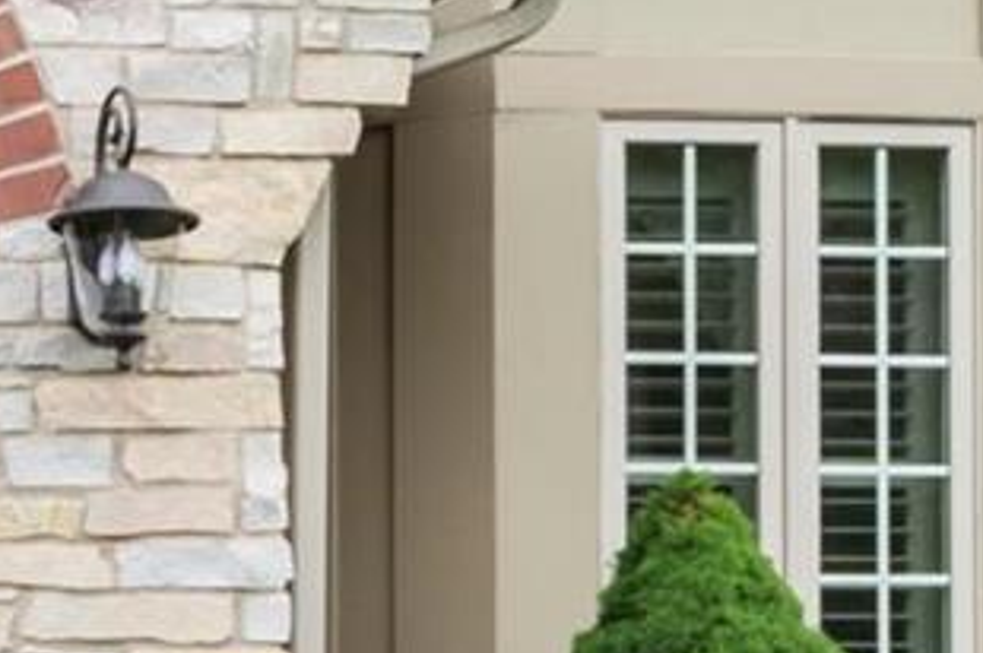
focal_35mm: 93
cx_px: -419
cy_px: 555
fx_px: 2537
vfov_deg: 14.6
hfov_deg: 19.6
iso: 400
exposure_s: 1/320
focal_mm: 9
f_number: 10
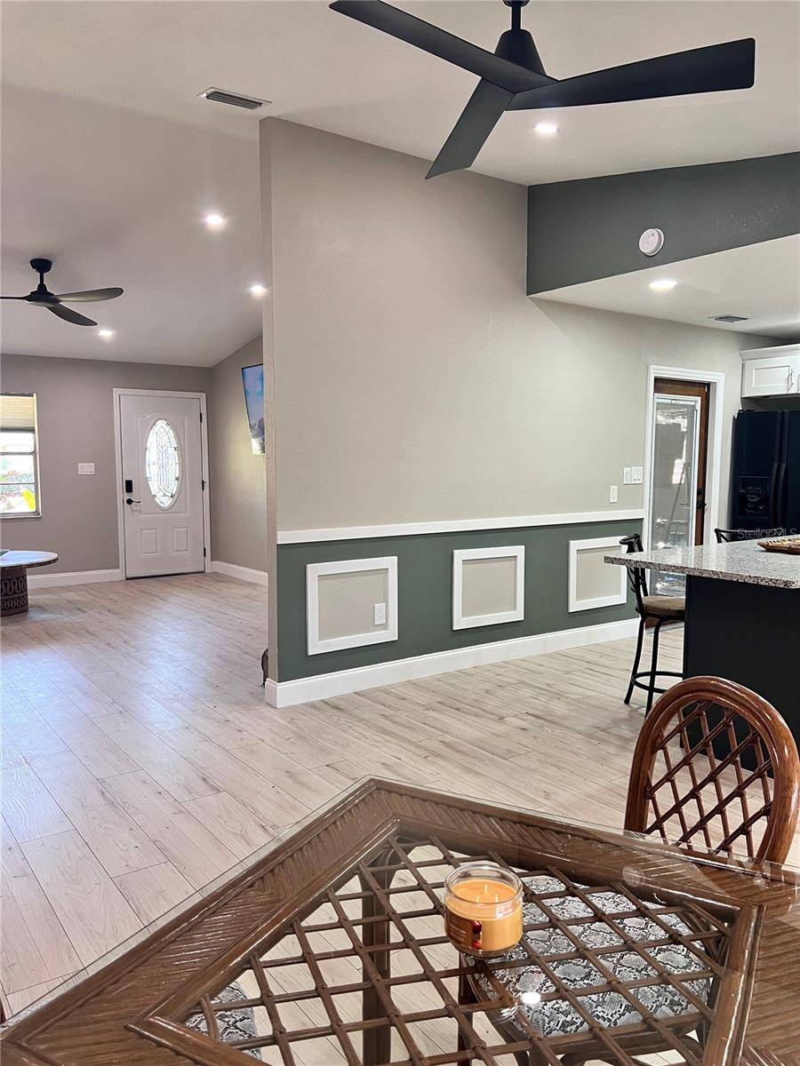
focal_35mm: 26
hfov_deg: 53.1
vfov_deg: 67.3
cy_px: 533
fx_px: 801
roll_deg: -0.5
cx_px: 400
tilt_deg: -4.6
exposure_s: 1/60
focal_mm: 5.7
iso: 80
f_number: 1.5
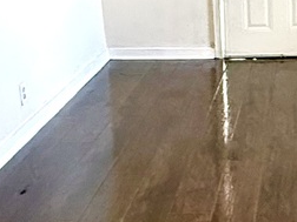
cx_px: 326
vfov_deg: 18.3
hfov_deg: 23.0
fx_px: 686
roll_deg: -1.2
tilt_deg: -16.5
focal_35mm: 80
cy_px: 59
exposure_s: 1/60
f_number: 2.2
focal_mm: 2.22
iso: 400
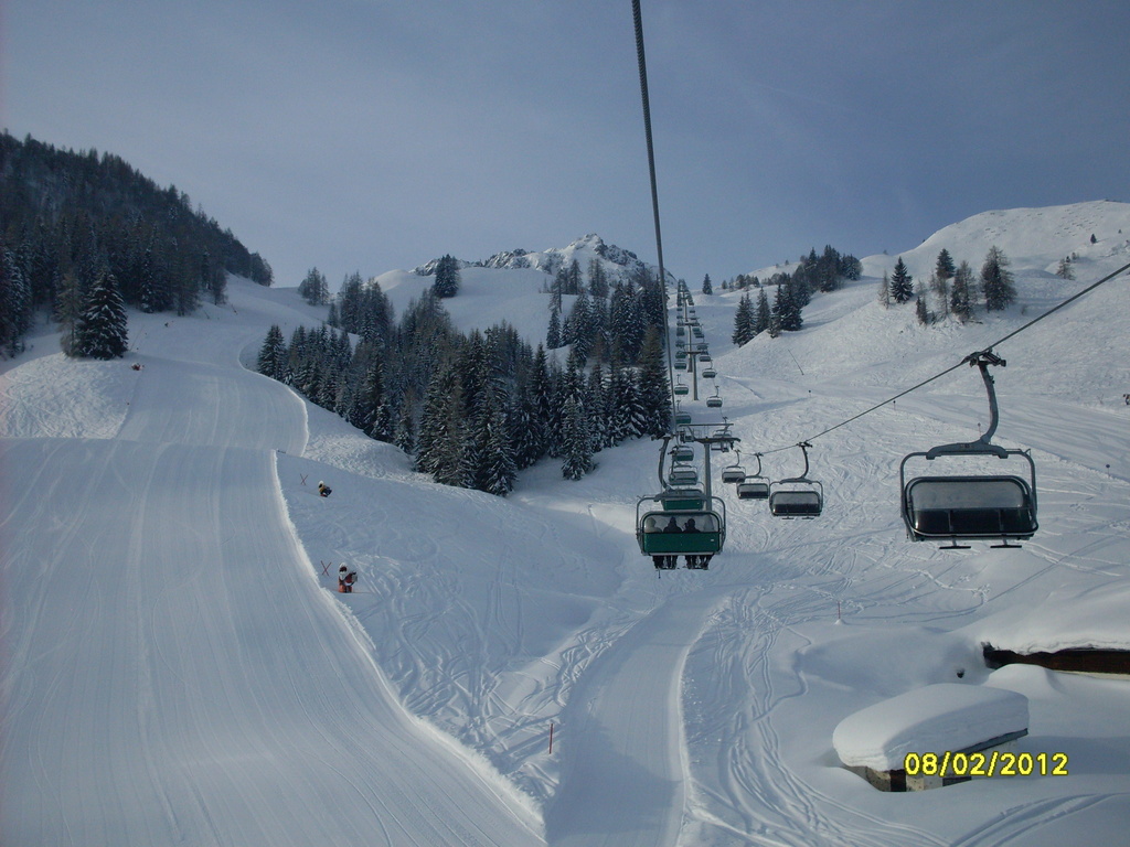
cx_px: 565
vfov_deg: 37.7
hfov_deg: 49.0
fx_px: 1240
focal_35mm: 38
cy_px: 424
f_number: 8.4
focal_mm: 6.3
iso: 80
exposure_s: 1/350
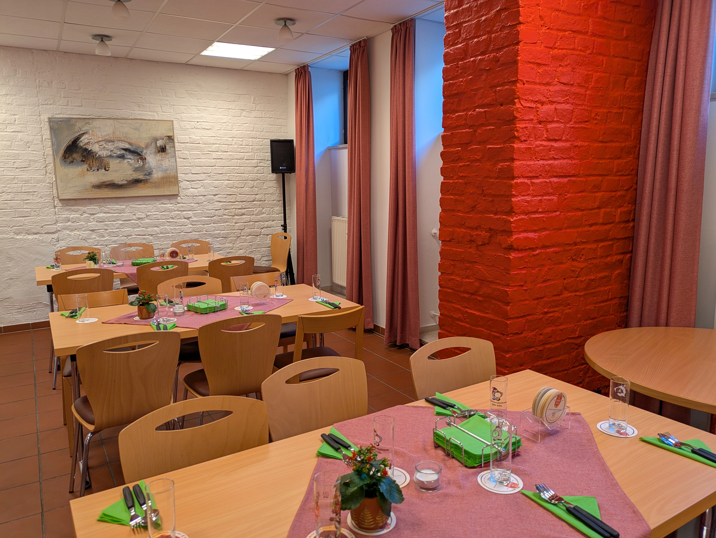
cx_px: 358
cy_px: 269
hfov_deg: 69.4
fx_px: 517
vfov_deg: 54.9
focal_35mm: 25
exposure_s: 1/50
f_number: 1.89
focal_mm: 5.43
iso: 56
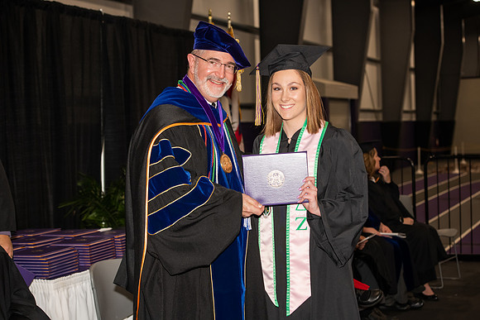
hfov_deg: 28.8
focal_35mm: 70
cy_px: 160
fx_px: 934
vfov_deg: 19.5
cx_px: 240
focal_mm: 70
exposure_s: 1/200
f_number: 5.6
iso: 1000
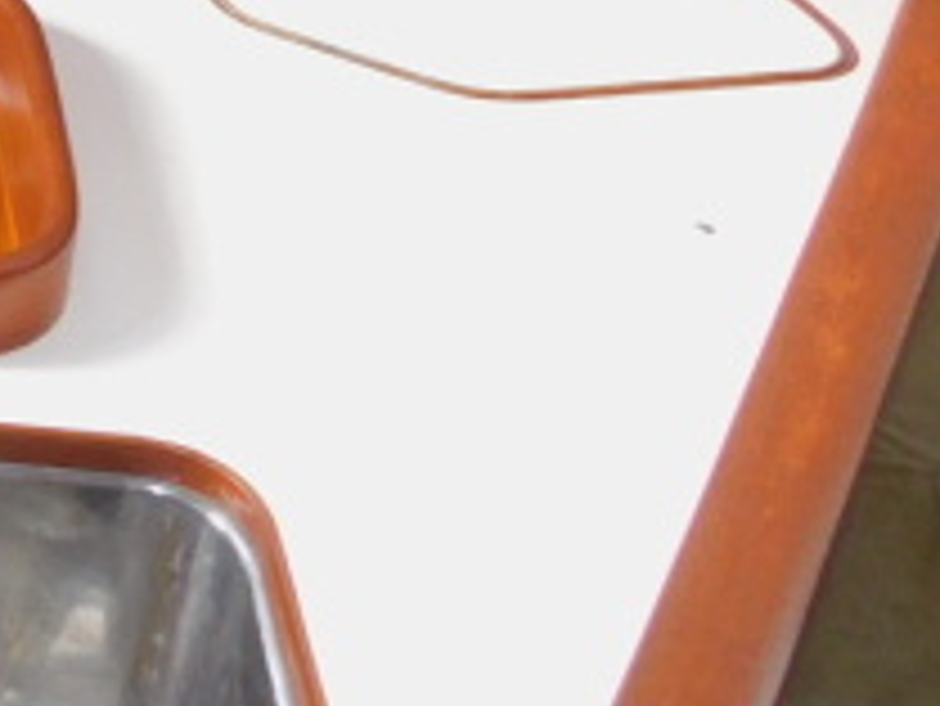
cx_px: -711
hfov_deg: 17.6
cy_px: -139
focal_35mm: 92
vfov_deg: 15.5
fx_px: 2500
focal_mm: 4.1
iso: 200
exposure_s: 1/30
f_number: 3
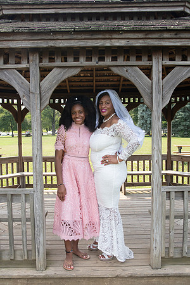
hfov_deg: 38.9
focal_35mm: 34
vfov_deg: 55.8
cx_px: 95
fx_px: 269
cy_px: 142
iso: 800
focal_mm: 33
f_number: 6.3
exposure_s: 1/1600
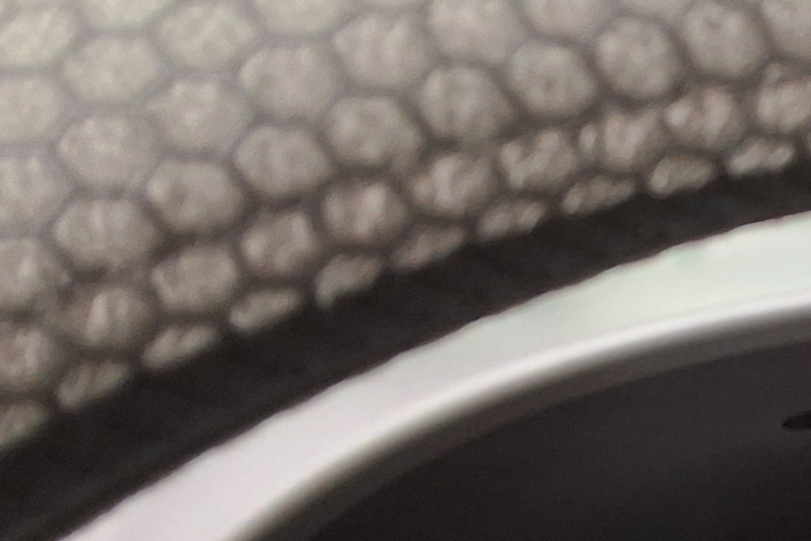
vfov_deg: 14.3
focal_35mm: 90
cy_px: 782
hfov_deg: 20.1
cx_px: 1152
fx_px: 2027
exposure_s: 1/30
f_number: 1.9
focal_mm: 2.91
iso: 200
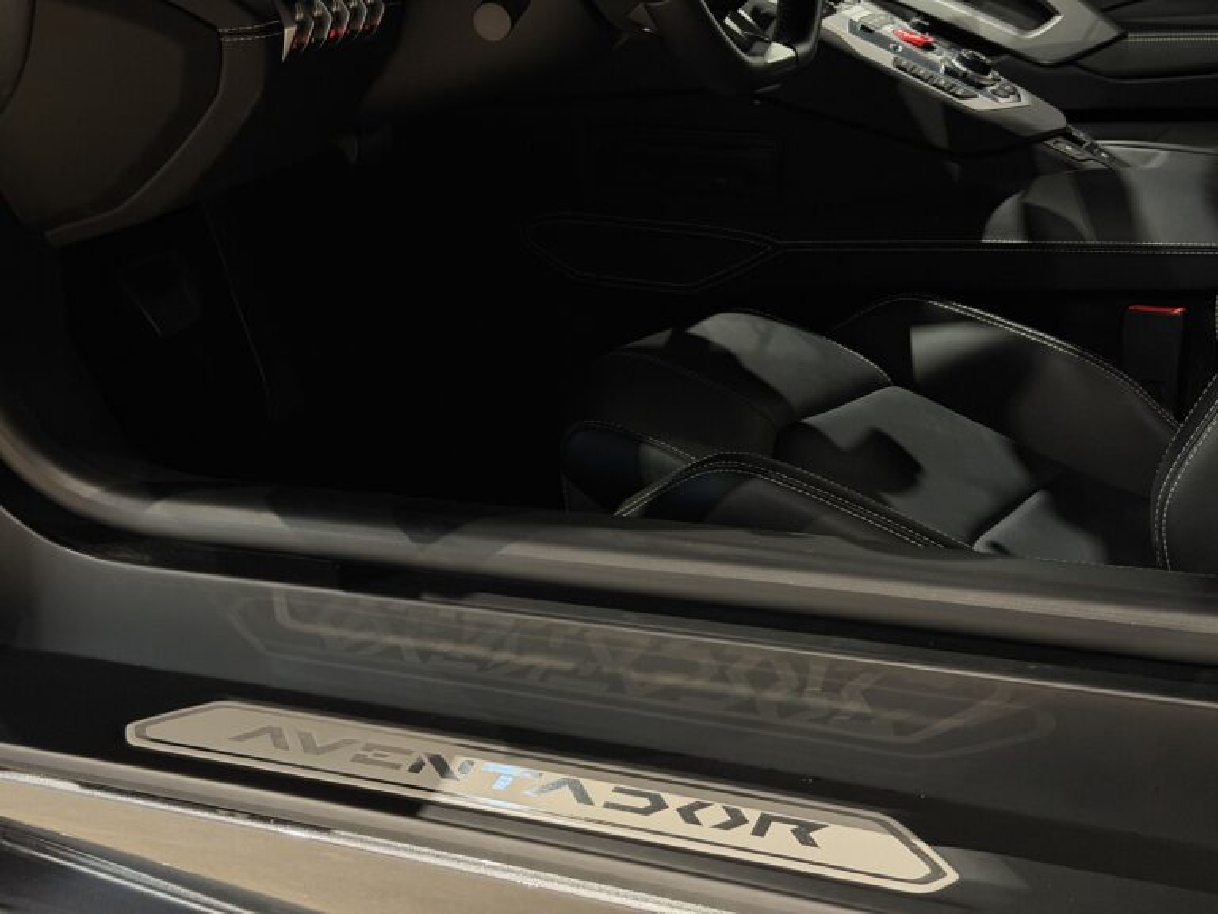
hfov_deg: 39.7
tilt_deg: -21.1
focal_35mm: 48
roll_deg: +1.0
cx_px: 609
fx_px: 1689
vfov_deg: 30.3
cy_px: 457
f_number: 1.78
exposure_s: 1/32
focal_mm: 6.76
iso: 500
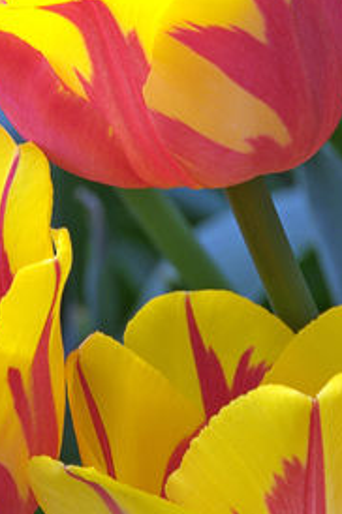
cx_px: 39
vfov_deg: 3.2
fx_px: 9157
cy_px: 158
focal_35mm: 641
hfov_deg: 2.1
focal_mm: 130
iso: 200
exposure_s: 1/30
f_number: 10
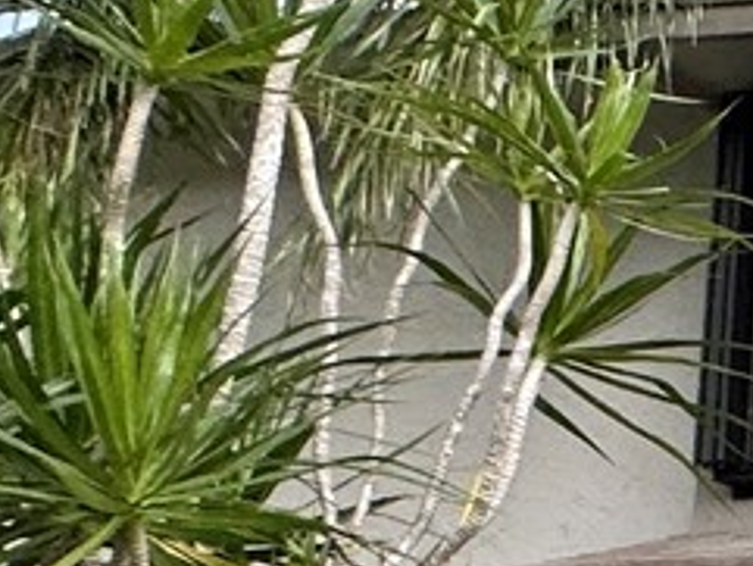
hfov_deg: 10.7
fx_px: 2024
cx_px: 2400
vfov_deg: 15.2
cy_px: 729
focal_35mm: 93
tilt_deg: +9.8
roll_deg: +1.9
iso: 100
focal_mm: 2.22
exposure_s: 1/99
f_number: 2.2
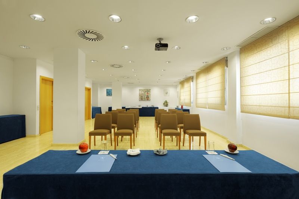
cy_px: 100
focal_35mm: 17
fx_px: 141
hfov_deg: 93.3
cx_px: 150
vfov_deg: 70.3
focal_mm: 17
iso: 200
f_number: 13
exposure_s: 1/3
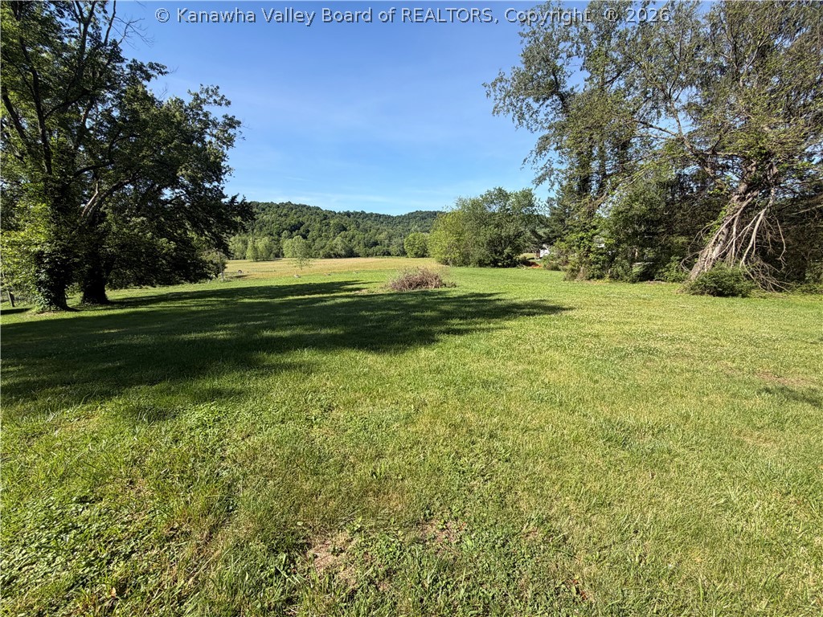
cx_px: 412
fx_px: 333
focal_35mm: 14
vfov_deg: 85.7
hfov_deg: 102.1
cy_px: 308
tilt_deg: -11.6
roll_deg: +2.6
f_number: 2.2
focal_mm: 2.22
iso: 32
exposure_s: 1/770
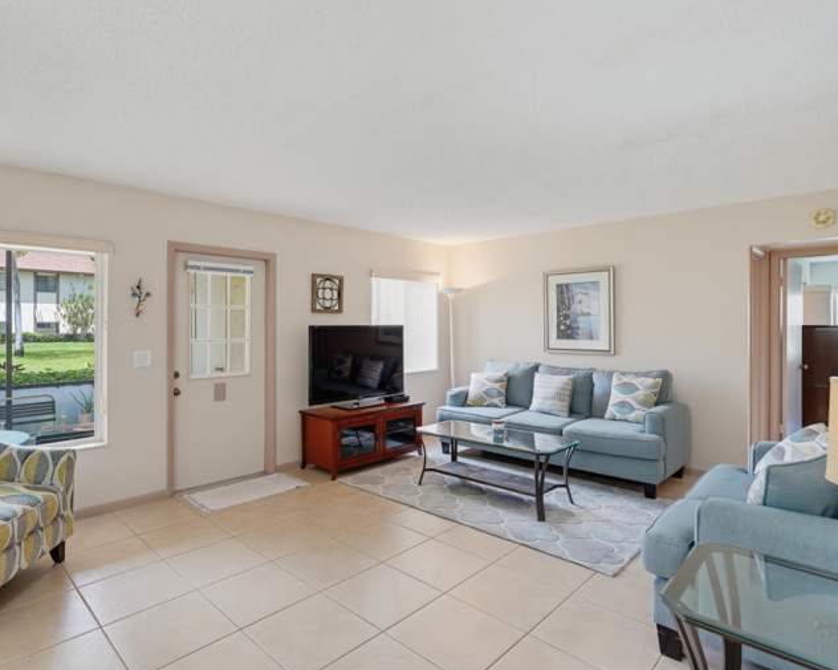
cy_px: 328
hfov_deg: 82.8
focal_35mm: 19
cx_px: 359
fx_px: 471
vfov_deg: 70.8
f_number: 4
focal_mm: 16
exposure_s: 1/60
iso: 800
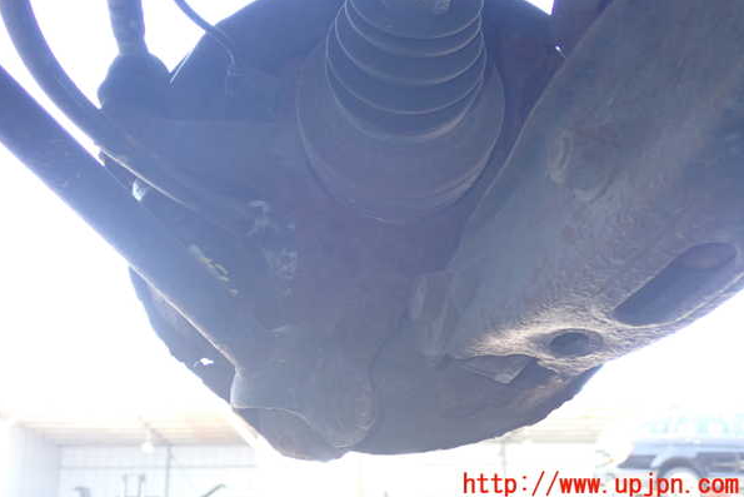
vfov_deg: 31.2
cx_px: 370
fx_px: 889
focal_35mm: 43
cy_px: 219
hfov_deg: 45.4
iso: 400
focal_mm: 7.31
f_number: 2.8
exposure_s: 1/125
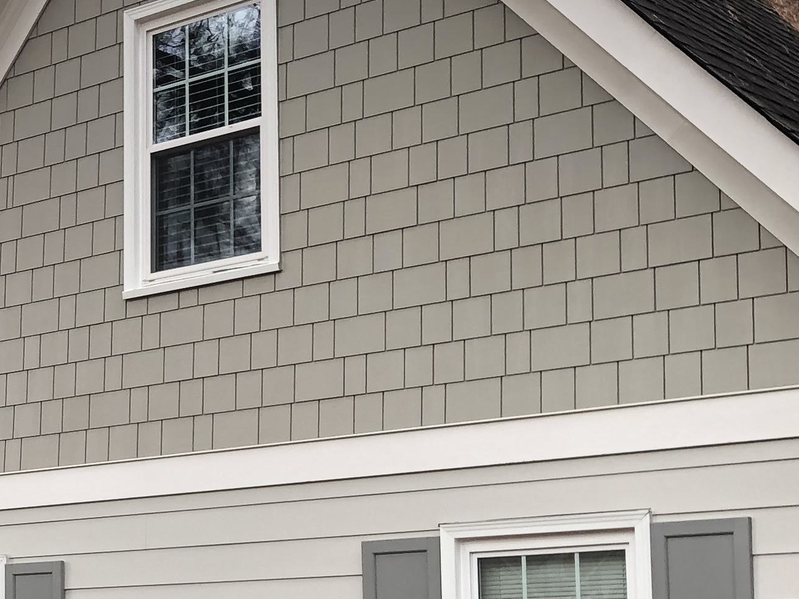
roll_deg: -0.1
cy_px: 505
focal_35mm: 87
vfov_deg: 16.8
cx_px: -220
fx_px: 2008
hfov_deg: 20.7
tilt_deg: +7.1
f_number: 1.8
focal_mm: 4
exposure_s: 1/235
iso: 20
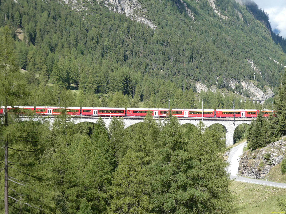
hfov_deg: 24.7
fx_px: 653
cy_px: 107
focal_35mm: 79
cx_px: 143
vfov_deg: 18.7
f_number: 4.7
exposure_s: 1/250
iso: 80
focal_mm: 14.1
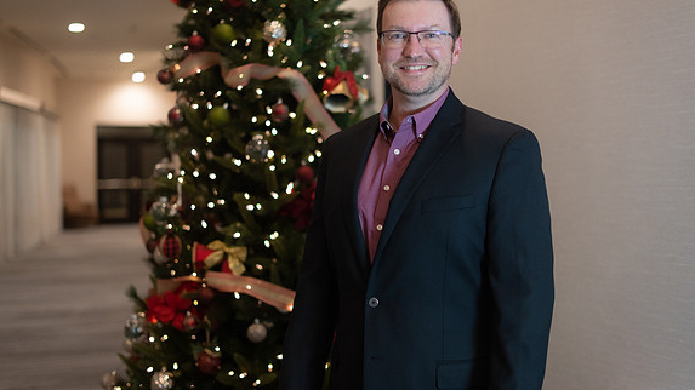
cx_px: 346
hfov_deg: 39.2
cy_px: 176
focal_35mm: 53
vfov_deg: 22.6
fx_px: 976
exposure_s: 1/320
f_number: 1.8
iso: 1250
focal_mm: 50
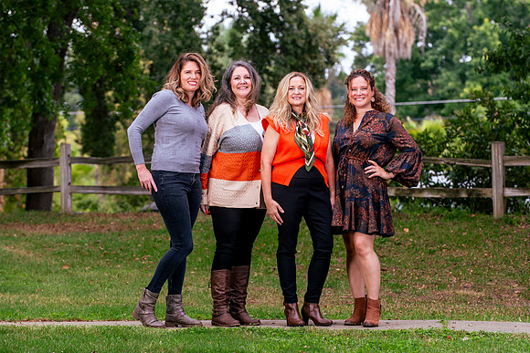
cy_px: 176
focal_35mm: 143
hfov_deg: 14.4
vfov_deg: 9.6
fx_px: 2102
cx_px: 265
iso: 200
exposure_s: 1/250
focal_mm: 135
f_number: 5.6
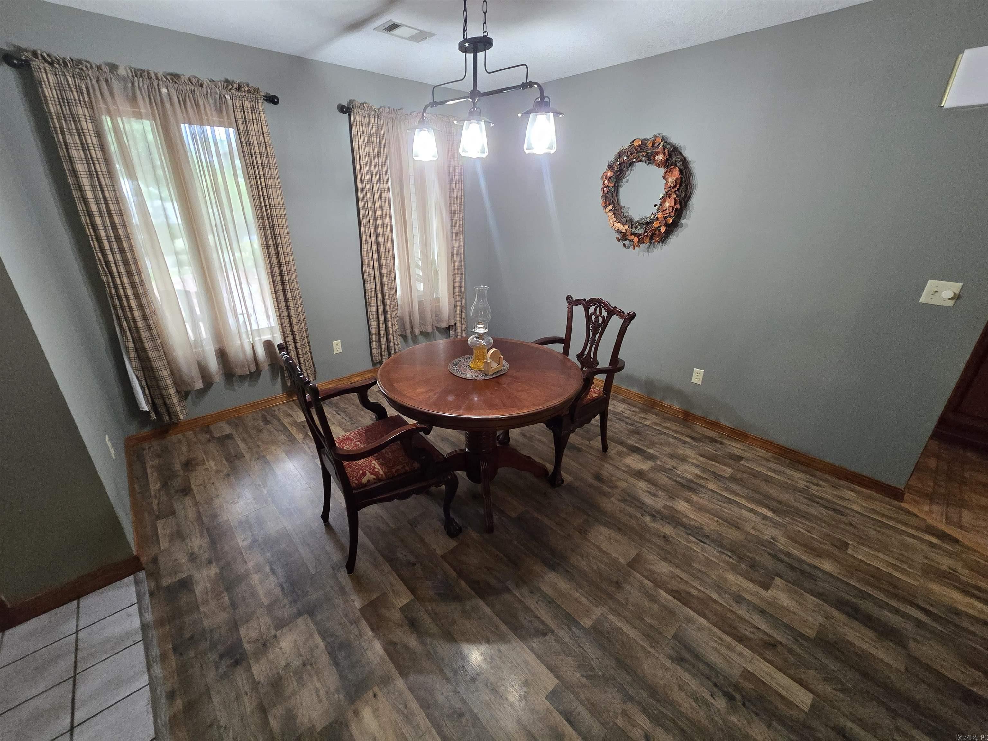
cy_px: 370
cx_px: 494
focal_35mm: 13
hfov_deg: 106.2
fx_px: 371
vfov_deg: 89.9
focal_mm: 2.2
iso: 1000
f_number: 2.2
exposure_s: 1/60
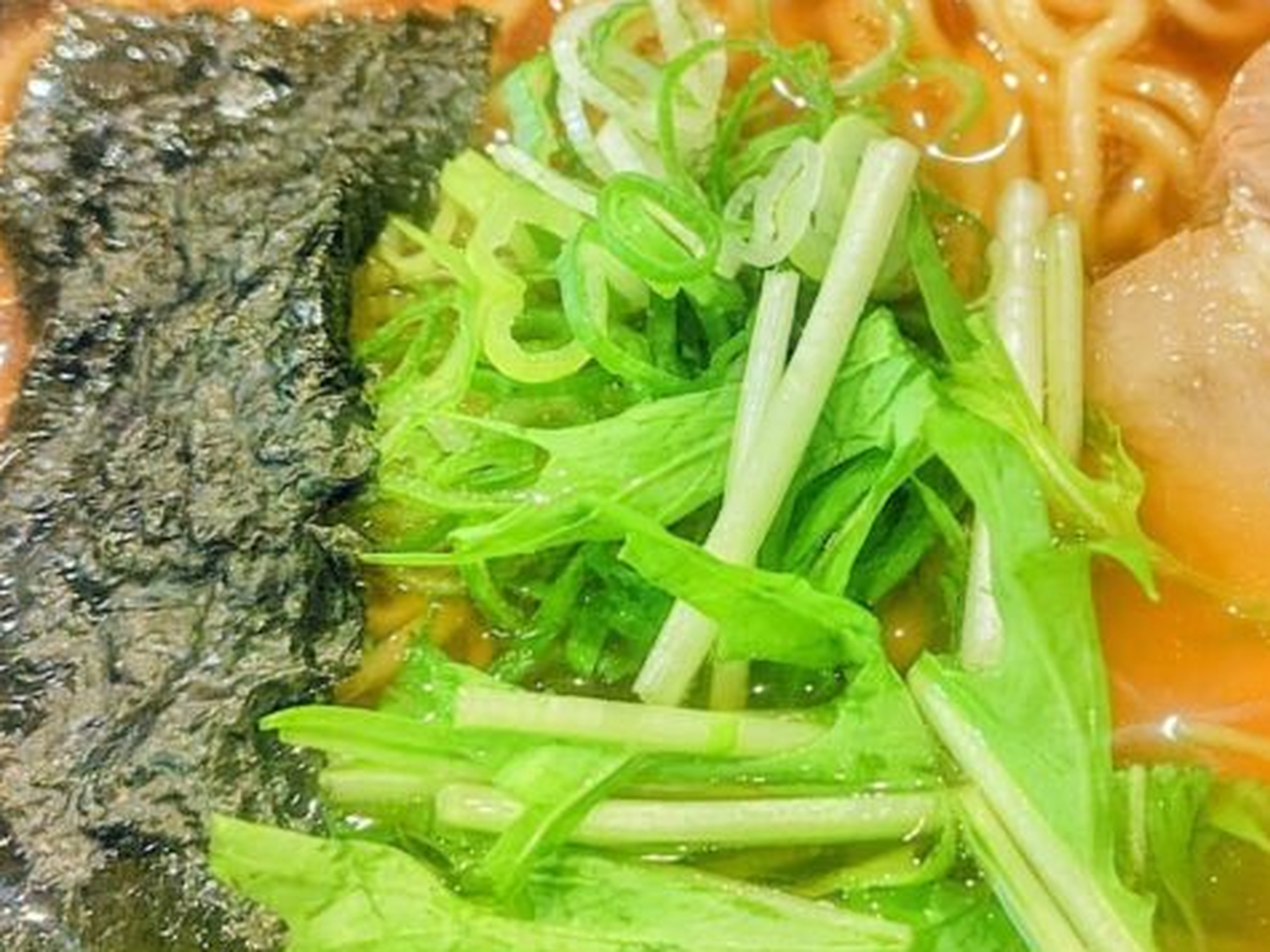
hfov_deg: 31.0
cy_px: 382
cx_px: 834
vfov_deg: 23.6
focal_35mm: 62
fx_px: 2274
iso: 2376
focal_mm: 5.6
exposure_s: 1/100
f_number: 1.9
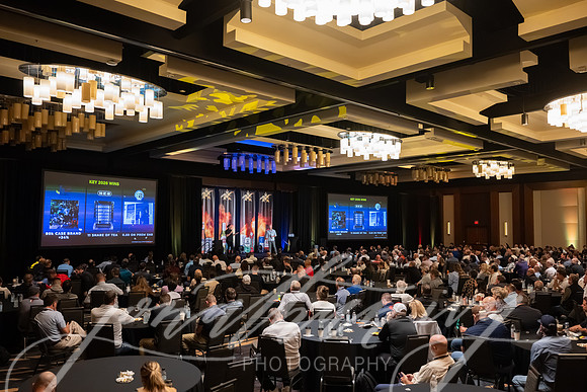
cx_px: 294
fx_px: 484
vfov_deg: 44.0
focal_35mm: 30
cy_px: 196
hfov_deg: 62.4
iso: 8000
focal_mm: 29
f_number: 2.8
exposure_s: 1/400
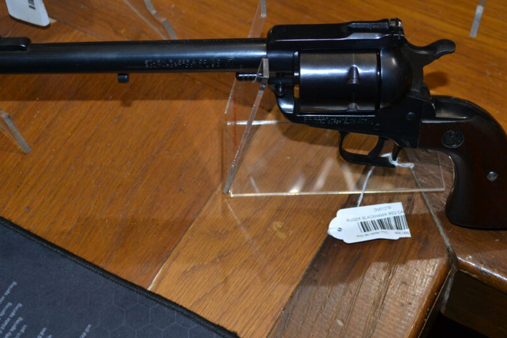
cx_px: 244
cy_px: 130
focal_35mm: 57
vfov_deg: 23.9
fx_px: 798
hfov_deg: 35.3
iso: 1100
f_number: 4.5
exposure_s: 1/60
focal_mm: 29
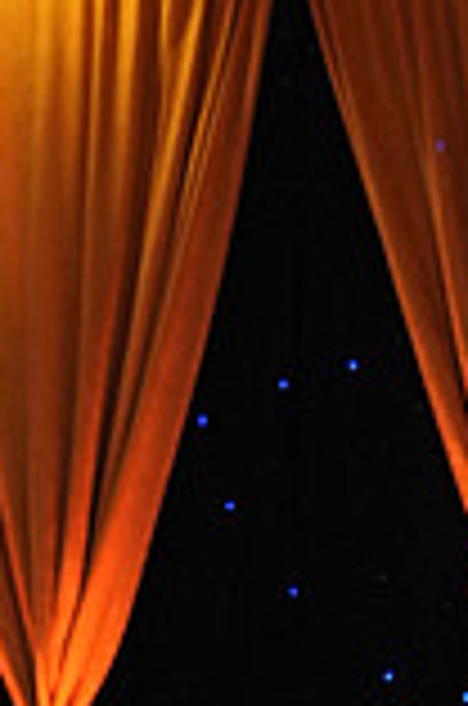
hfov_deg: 4.2
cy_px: 1187
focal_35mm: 326
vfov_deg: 6.2
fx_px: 6385
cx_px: 214
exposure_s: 1/400
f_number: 4
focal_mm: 88
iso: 1600
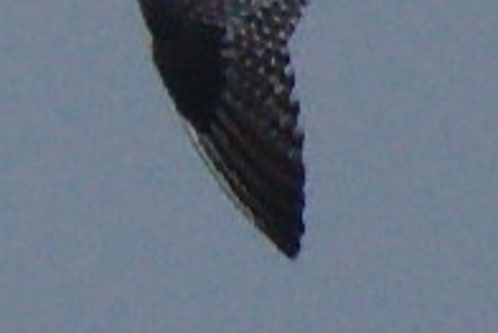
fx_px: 44423
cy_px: -290
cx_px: -121
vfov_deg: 0.4
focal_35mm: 3209
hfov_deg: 0.6
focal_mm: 600
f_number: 6.3
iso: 400
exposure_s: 1/2000
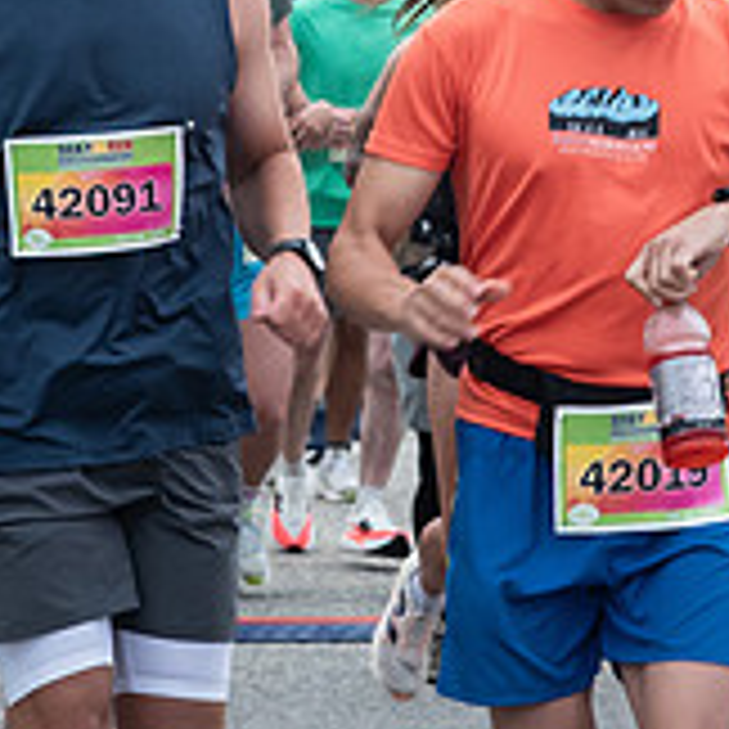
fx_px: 5837
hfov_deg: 7.1
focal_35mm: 245
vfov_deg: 7.1
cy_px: 35
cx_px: 450
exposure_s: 1/250
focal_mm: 56
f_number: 7.1
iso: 800
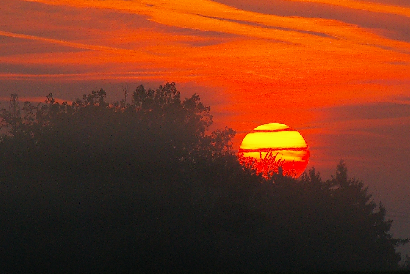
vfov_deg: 2.0
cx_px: 280
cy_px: 21
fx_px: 7641
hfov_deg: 3.1
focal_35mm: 671
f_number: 9.5
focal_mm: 200
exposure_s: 1/750
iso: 800
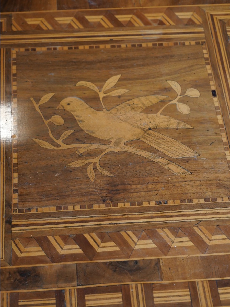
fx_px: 744
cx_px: 115
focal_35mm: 84
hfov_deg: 17.6
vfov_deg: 23.3
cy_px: 154
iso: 800
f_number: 5.5
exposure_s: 1/100
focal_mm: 42
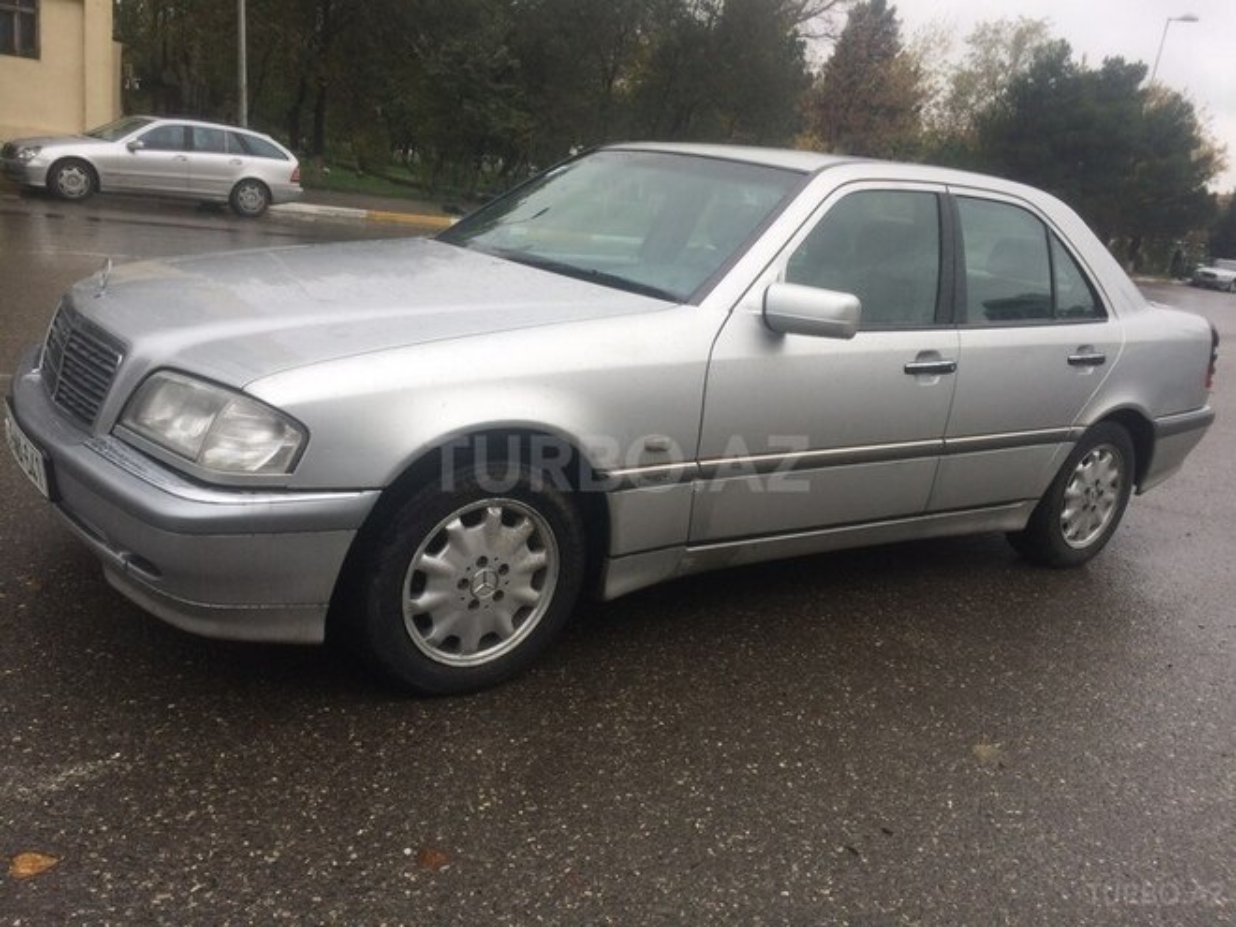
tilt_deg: -15.6
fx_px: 1035
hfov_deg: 61.7
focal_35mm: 29
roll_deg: -7.1
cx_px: 618
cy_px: 464
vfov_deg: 48.2
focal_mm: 4.15
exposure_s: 1/357
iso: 32
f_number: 2.2
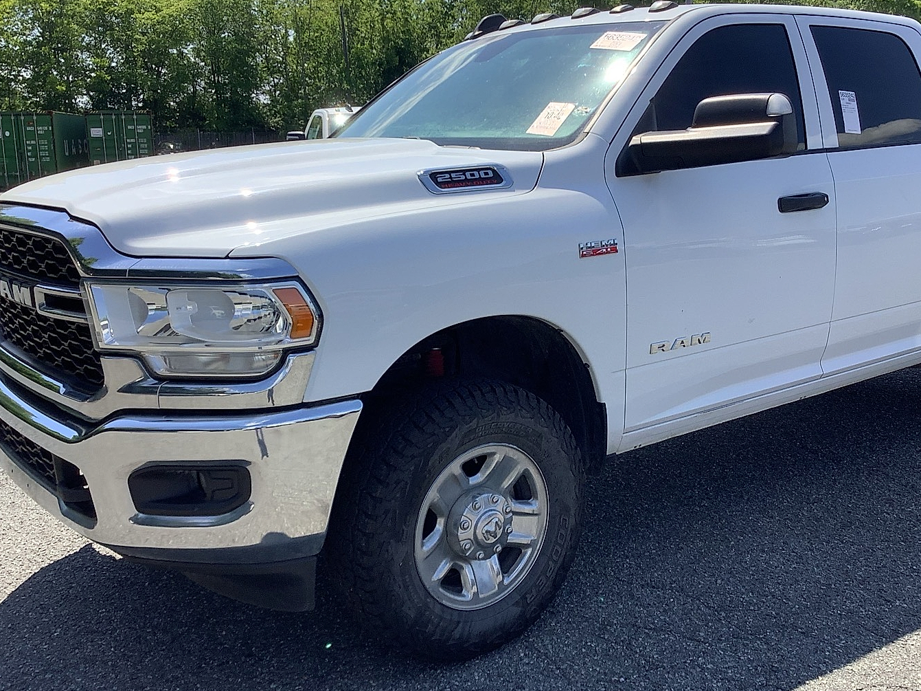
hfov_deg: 50.1
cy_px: 360
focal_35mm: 37
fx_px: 984
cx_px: 475
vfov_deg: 38.6
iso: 25
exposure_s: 1/876
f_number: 2.4
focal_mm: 3.3
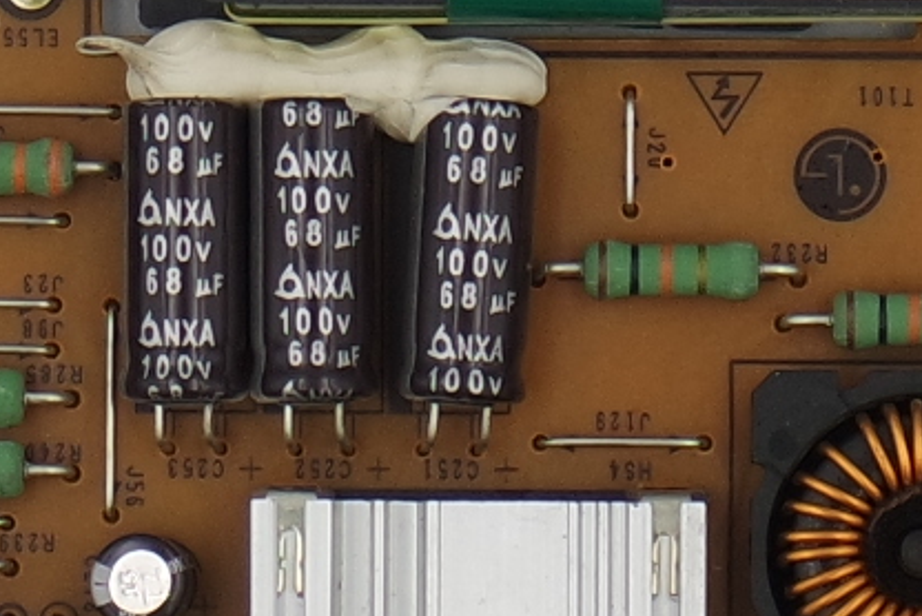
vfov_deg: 4.0
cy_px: -104
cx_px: 680
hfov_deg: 6.0
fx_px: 8790
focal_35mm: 343
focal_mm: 18
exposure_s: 1/125
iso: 160
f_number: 4.5
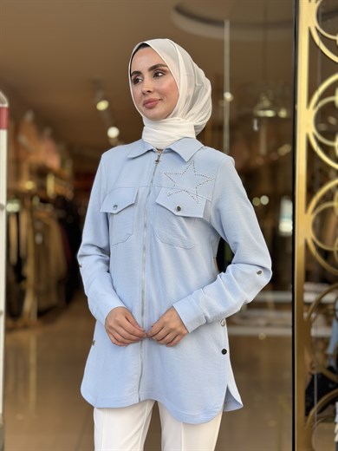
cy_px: 226
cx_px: 169
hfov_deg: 30.3
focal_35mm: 48
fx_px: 625
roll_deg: -1.0
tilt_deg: +1.1
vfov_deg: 39.7
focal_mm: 6.86
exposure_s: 1/584
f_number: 1.78
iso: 80
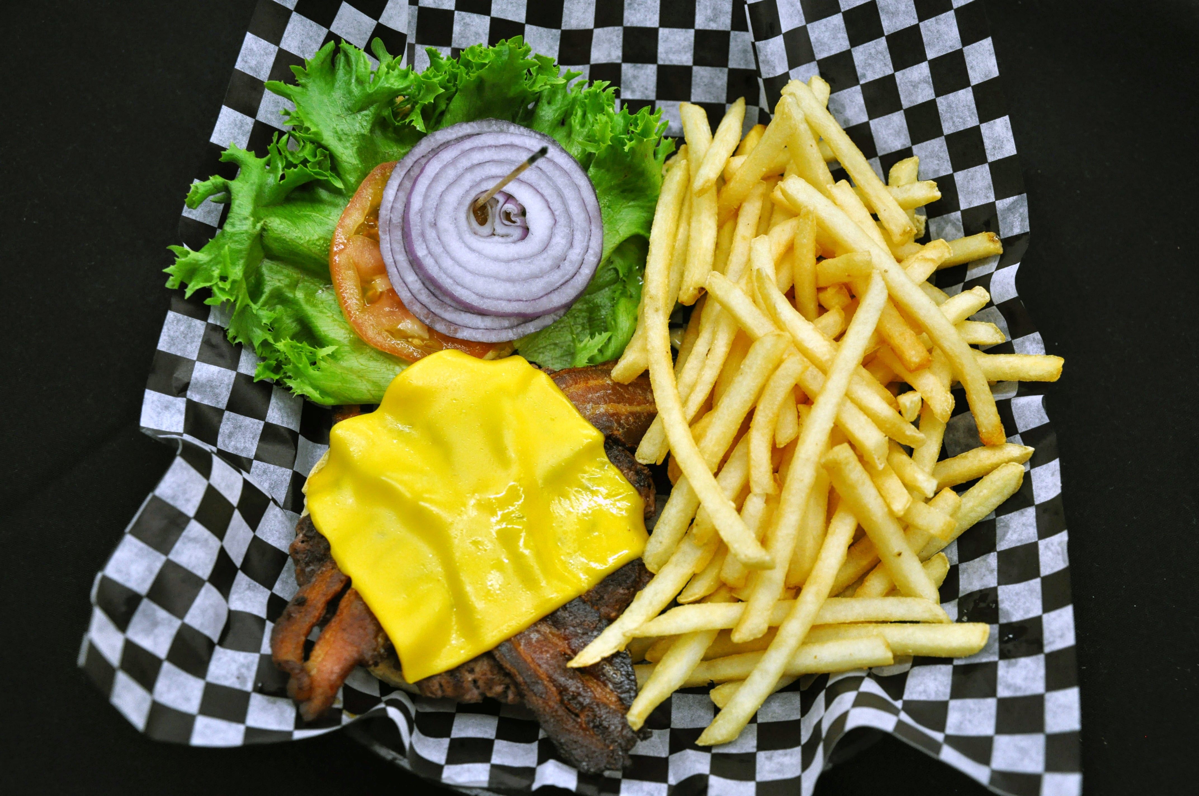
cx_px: 600
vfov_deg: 34.1
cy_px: 398
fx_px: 1297
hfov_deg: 49.6
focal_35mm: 39
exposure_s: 1/160
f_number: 4
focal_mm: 26
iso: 1000
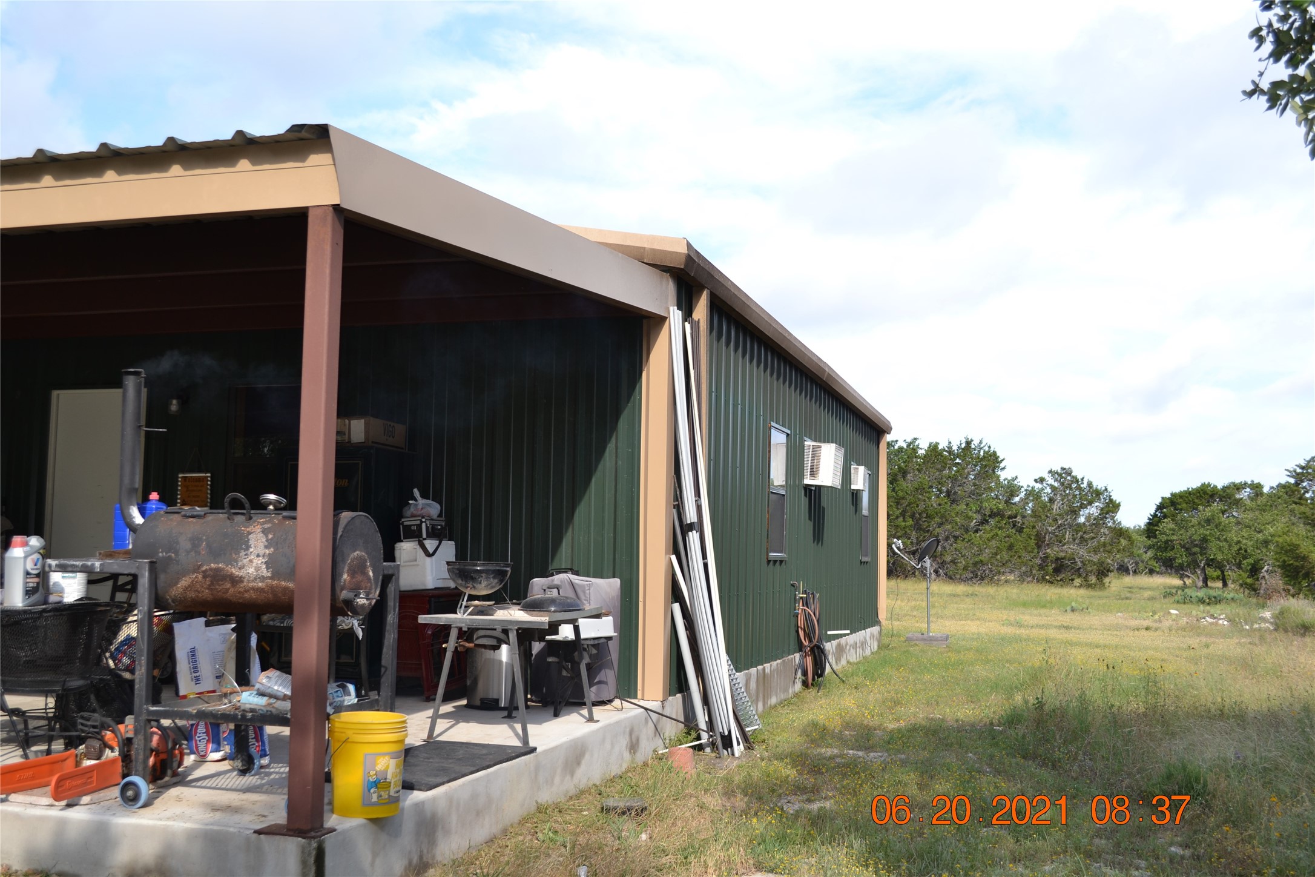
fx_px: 1315
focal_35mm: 36
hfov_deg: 53.1
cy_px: 438
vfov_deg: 36.9
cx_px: 658
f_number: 5.6
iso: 100
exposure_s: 1/200
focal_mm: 24
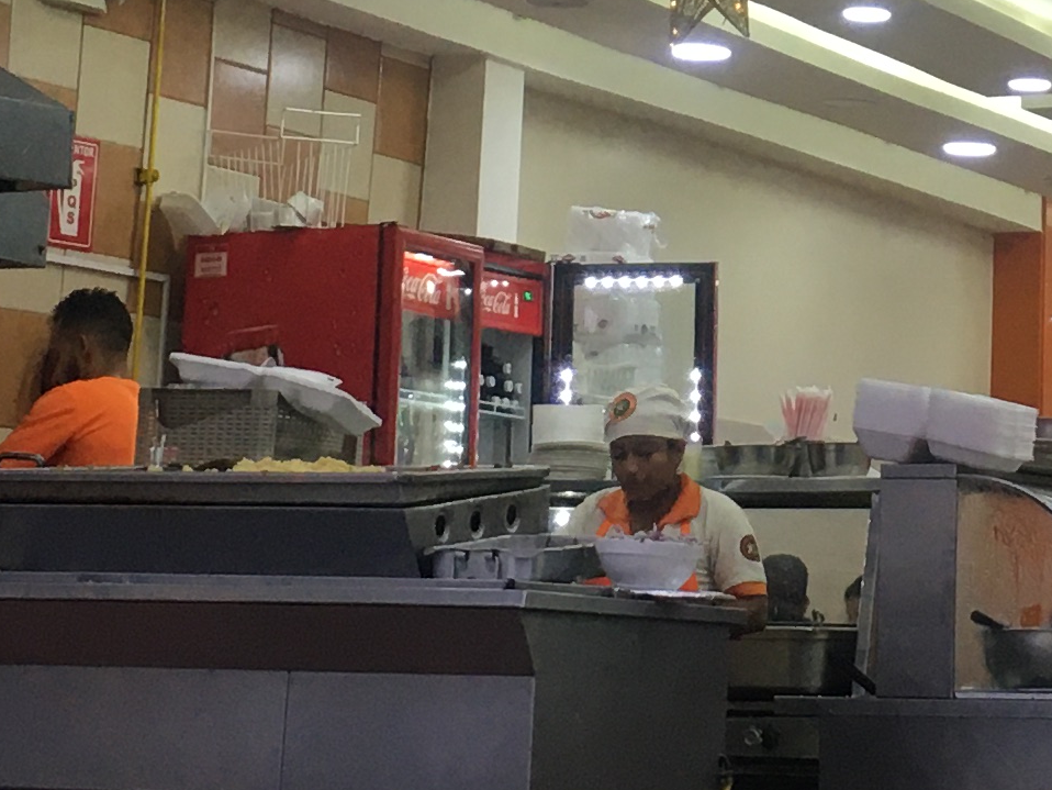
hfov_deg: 16.0
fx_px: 3709
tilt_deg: +12.9
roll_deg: -1.0
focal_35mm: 122
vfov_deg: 11.9
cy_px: -188
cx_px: 919
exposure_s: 1/30
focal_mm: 4.15
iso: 32
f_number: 2.2
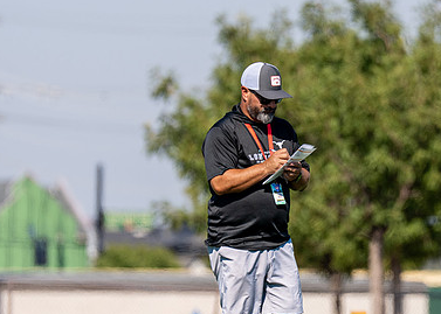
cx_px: 280
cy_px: 176
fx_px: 7224
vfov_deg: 2.5
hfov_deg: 3.5
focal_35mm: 577
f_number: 2.8
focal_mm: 200
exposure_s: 1/2000
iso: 100
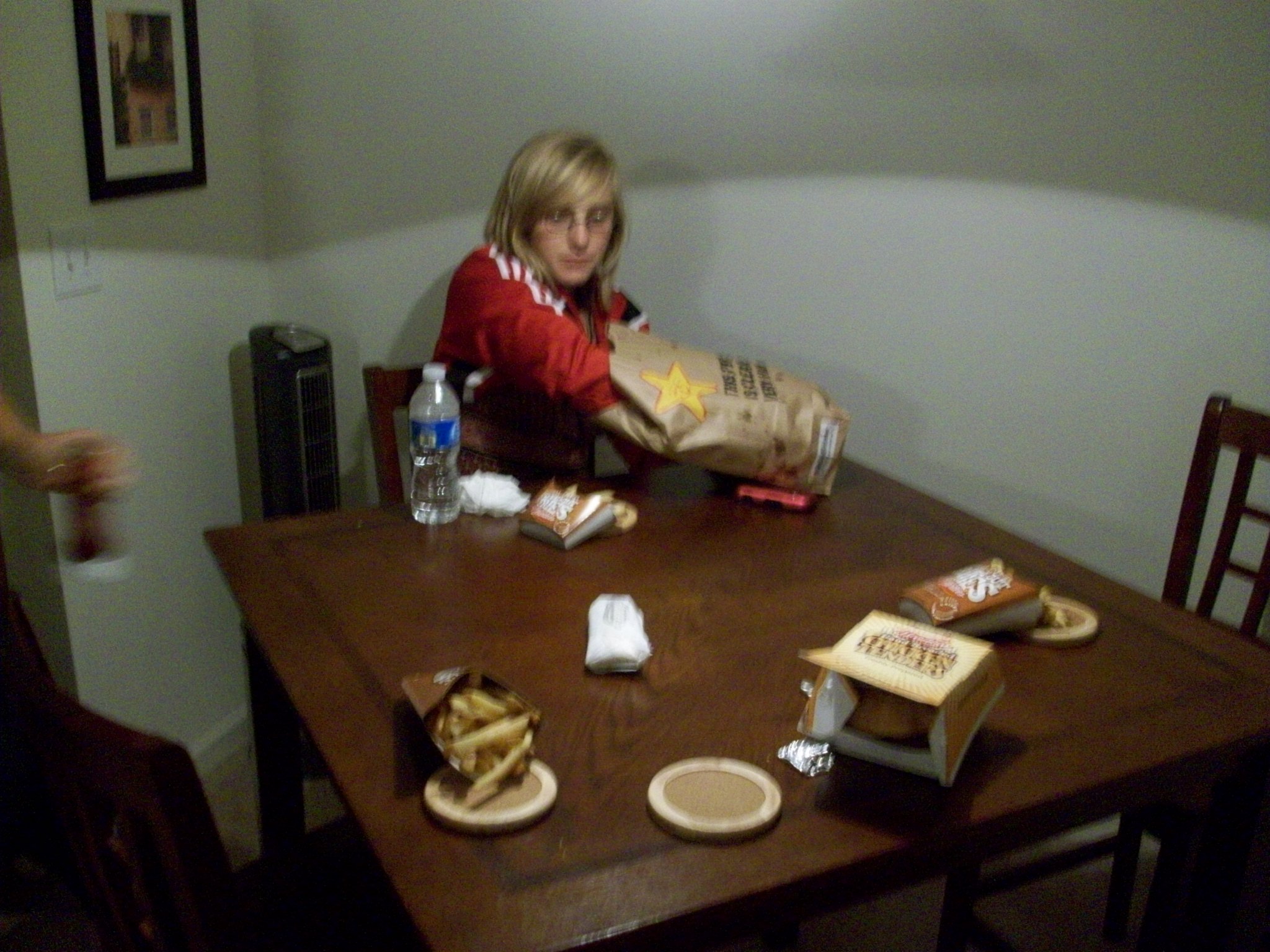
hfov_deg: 54.0
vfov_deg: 41.8
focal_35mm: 34
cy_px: 476
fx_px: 1247
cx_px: 635
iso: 320
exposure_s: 1/8
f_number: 2.8
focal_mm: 5.7
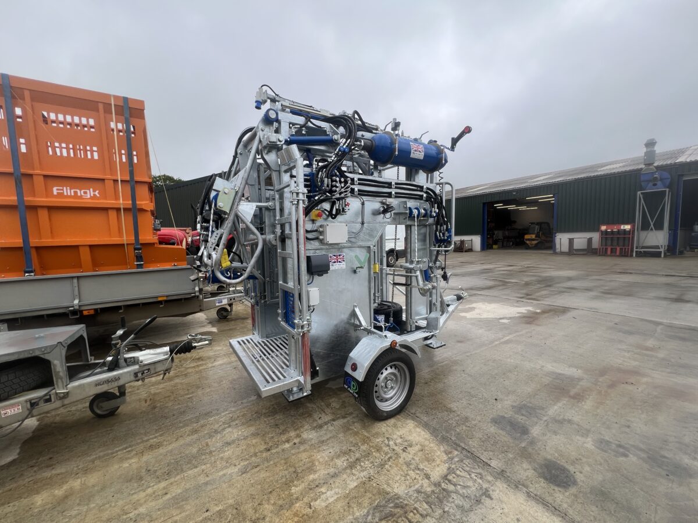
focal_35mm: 13
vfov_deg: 89.9
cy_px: 262
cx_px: 349
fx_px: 262
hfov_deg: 106.2
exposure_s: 1/350
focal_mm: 1.57
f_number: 1.8
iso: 32
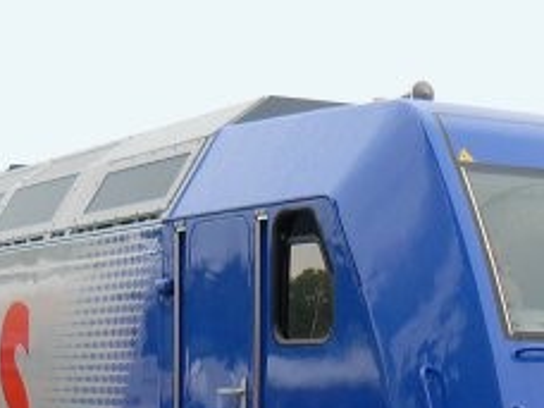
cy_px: 477
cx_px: 358
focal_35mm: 115
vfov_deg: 12.6
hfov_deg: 17.1
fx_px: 1807
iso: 100
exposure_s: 1/50
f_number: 2.8
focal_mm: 6.9
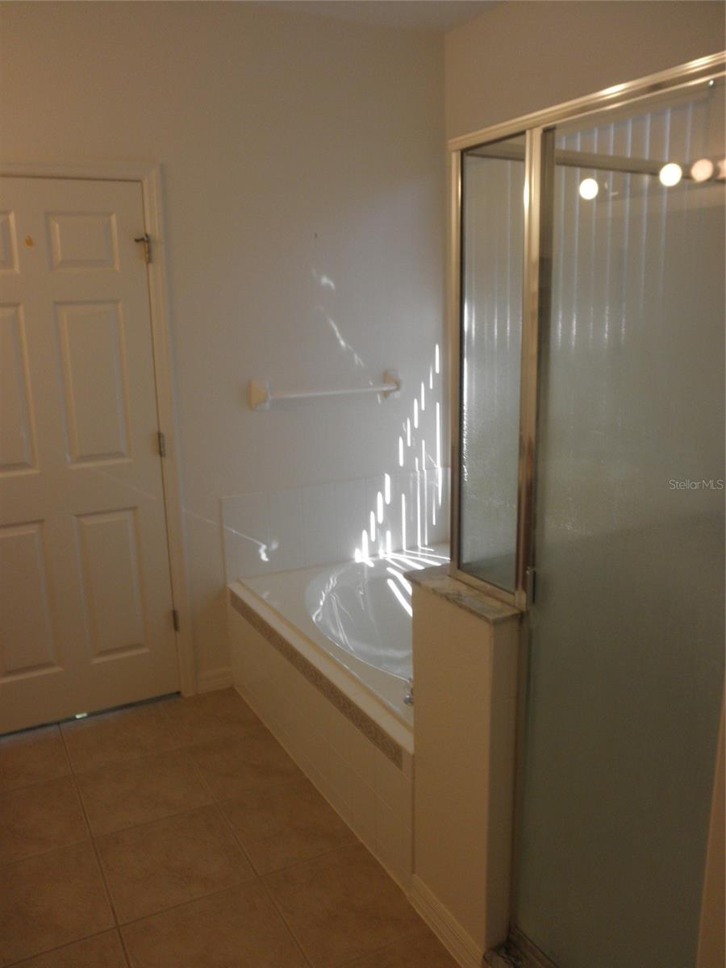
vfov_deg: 63.4
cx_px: 363
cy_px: 484
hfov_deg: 49.7
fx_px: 783
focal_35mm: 28
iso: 100
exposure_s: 1/30
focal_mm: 5
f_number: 3
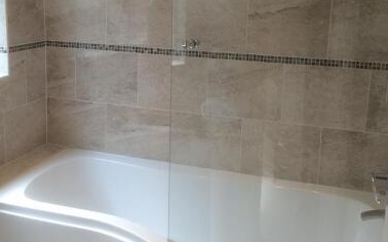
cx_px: 169
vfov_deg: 26.2
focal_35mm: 49
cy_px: 79
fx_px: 518
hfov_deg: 41.0
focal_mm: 4.12
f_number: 2.2
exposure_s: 1/120
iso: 50
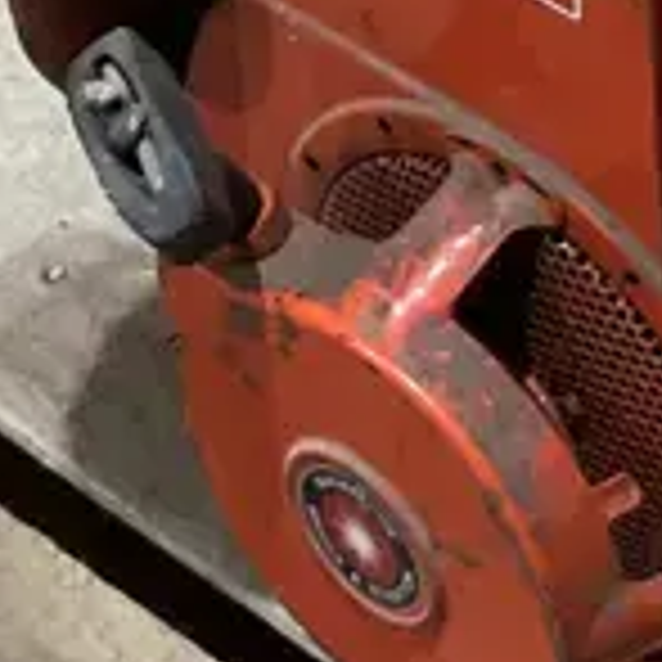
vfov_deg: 10.3
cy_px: -117
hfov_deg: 10.1
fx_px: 3613
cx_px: 1004
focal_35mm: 167
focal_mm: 3
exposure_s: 1/60
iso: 160
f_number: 1.8
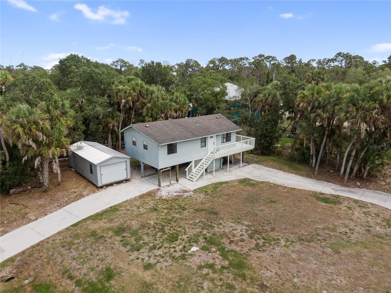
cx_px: 196
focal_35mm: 24
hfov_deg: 71.6
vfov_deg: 56.8
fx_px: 271
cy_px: 146
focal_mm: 4.39
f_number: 2.8
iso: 100
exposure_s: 1/2000
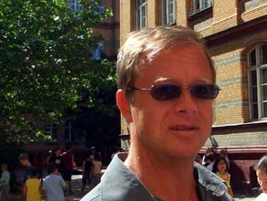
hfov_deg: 29.5
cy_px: 105
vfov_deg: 22.6
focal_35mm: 65
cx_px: 193
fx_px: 501
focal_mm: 5.8
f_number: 4.3
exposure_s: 1/400
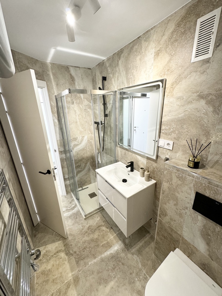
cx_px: 111
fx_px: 120
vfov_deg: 102.1
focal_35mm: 14
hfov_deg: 85.7
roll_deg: +1.1
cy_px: 148
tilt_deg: -18.3
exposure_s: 1/101
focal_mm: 2.22
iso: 250
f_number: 2.2
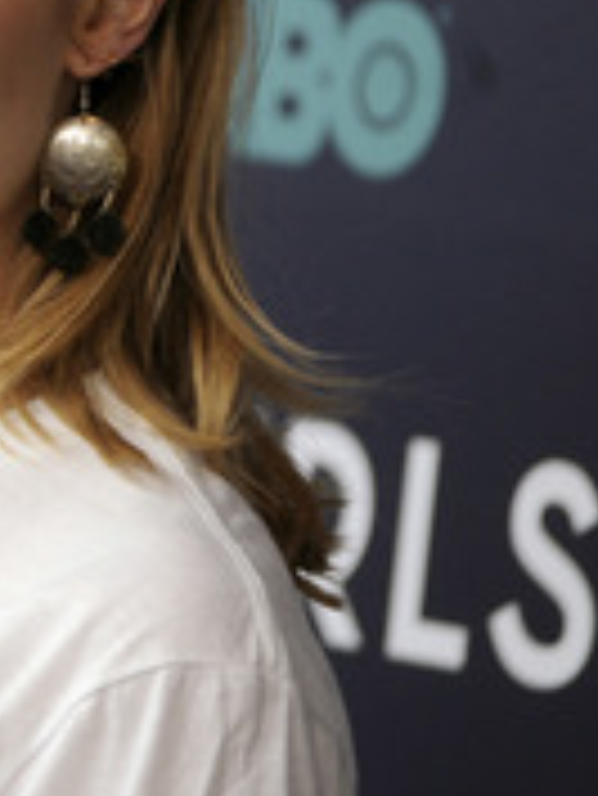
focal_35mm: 488
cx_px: -319
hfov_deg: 3.0
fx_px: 11227
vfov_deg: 4.1
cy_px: 211
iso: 1600
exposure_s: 1/250
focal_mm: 200
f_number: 4.5
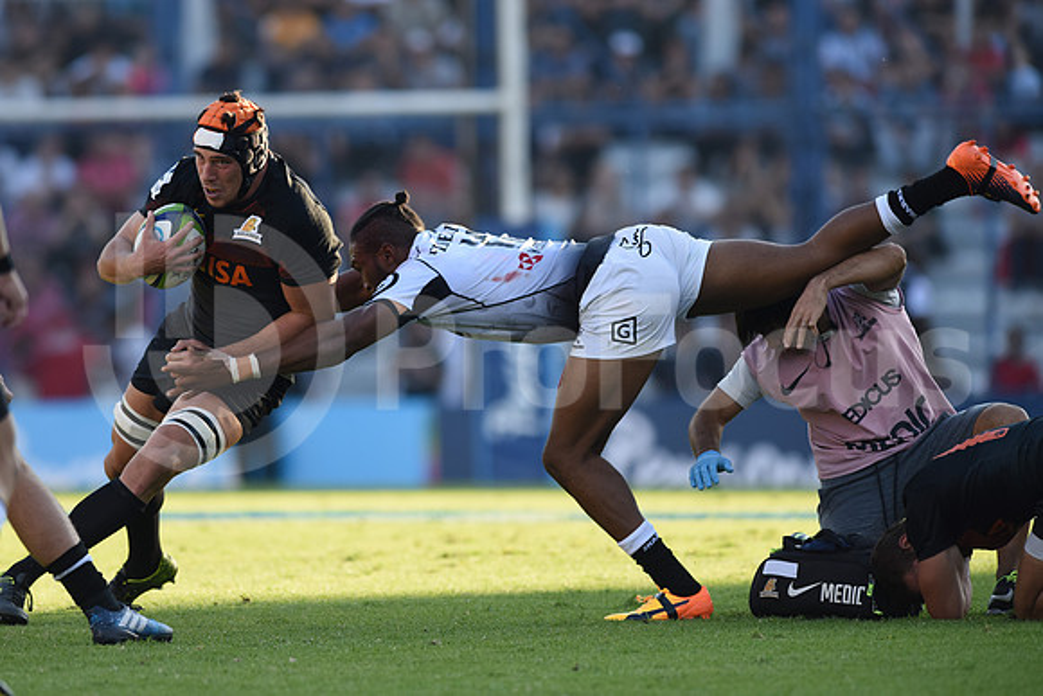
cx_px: 522
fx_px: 12171
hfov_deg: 4.9
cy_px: 348
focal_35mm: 420
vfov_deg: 3.3
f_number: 4
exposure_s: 1/1000
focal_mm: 420
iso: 640
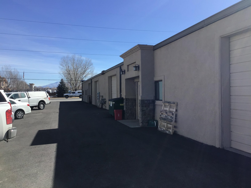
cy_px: 94
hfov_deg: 58.4
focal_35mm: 31
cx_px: 126
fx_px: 225
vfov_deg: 45.4
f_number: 2.4
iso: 25
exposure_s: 1/1294
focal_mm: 3.3
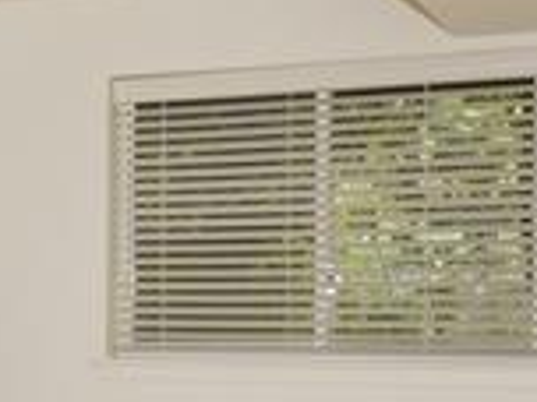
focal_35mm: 110
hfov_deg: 13.6
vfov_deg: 13.4
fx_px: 1706
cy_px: 344
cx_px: -707
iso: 125
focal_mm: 17
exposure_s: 1/60
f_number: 6.3
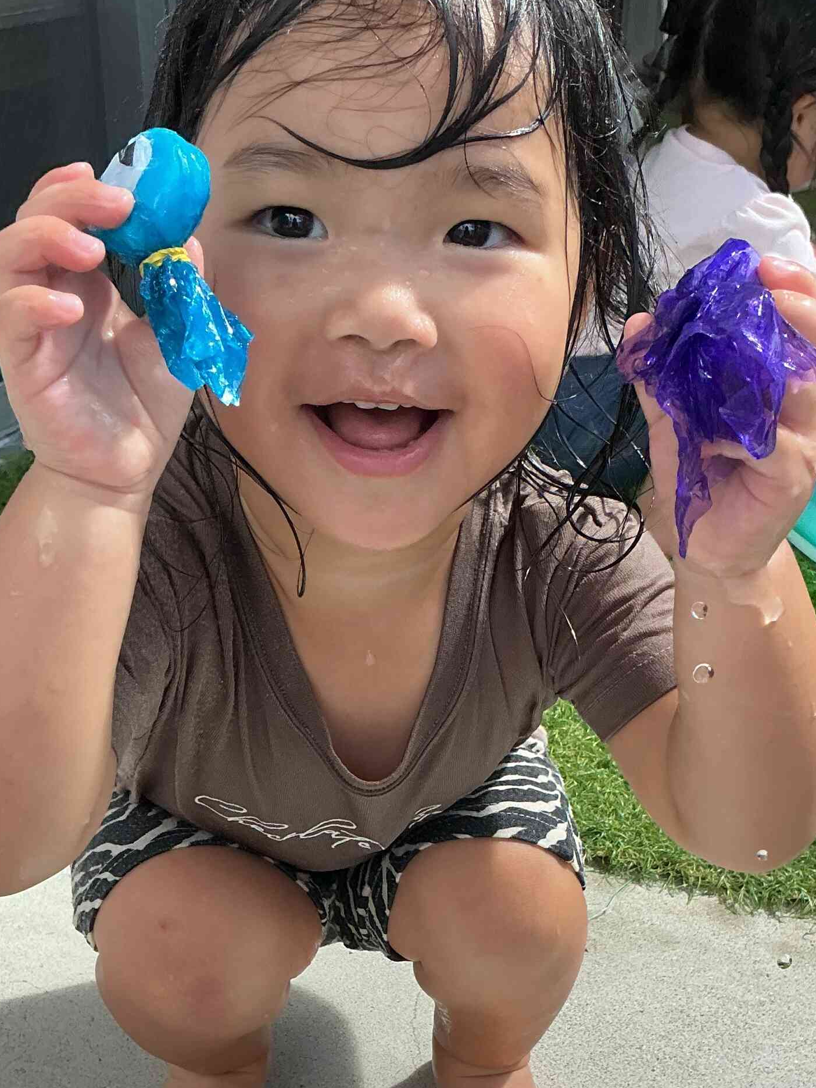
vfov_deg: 37.3
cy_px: 811
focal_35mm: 50
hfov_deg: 29.1
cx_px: 443
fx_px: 1571
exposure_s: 1/869
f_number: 1.8
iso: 25
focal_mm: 3
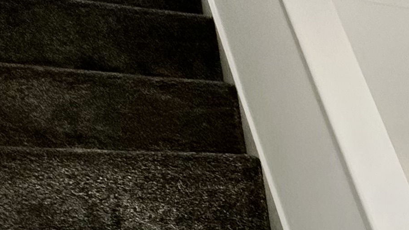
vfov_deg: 14.0
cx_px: 656
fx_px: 738
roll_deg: -0.5
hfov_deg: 23.1
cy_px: 505
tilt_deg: -20.3
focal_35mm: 68
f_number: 2.2
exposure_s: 1/99
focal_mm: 2.22
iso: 160
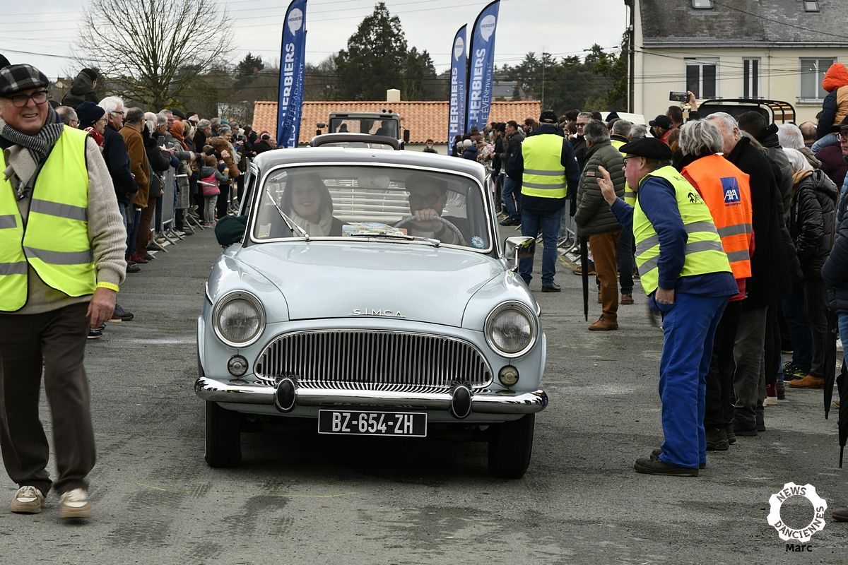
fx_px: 2473
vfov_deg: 13.0
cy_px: 282
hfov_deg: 19.5
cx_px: 424
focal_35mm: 105
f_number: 10
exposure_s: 1/40
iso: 125
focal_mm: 70
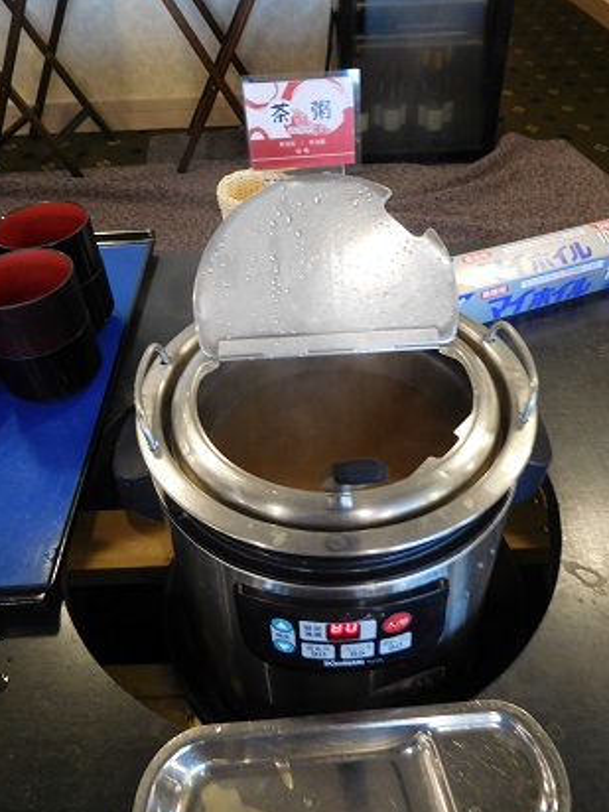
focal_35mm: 28
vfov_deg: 63.4
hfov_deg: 49.7
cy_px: 373
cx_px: 319
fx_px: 657
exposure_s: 1/8
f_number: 3.4
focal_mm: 4.5
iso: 400
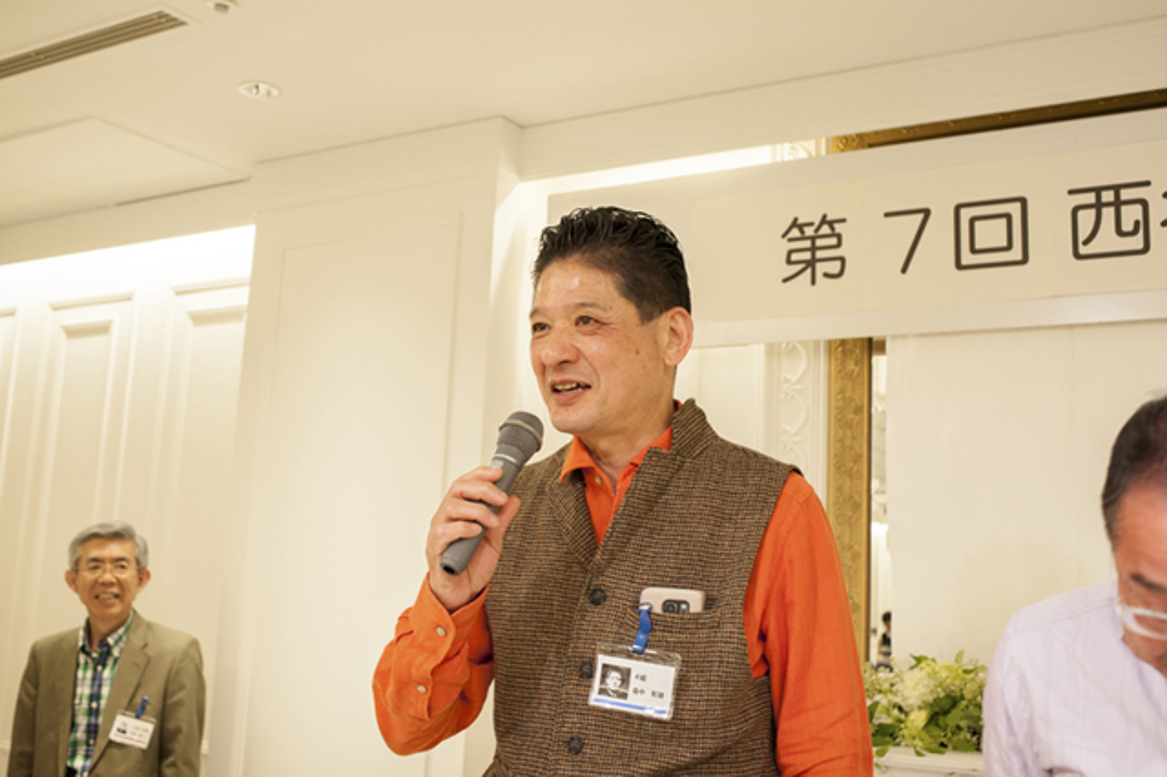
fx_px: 1134
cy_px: 388
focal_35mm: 35
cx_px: 584
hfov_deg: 54.5
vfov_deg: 37.8
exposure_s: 1/100
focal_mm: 35
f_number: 5.6
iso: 640
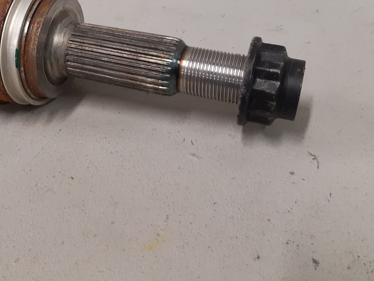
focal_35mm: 41
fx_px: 443
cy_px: 69
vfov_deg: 34.4
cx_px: 98
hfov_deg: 44.4
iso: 125
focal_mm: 3.93
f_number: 1.7
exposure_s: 1/50
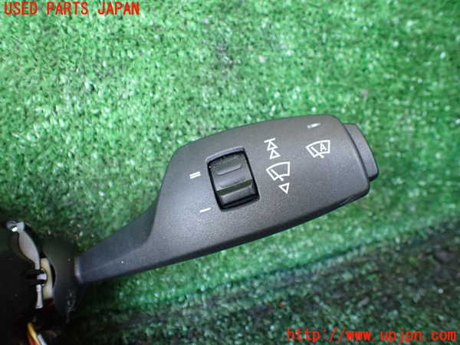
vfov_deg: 46.8
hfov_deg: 60.0
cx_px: 230
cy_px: 172
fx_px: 399
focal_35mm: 30
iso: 800
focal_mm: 5.4
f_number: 2.3
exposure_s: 1/100
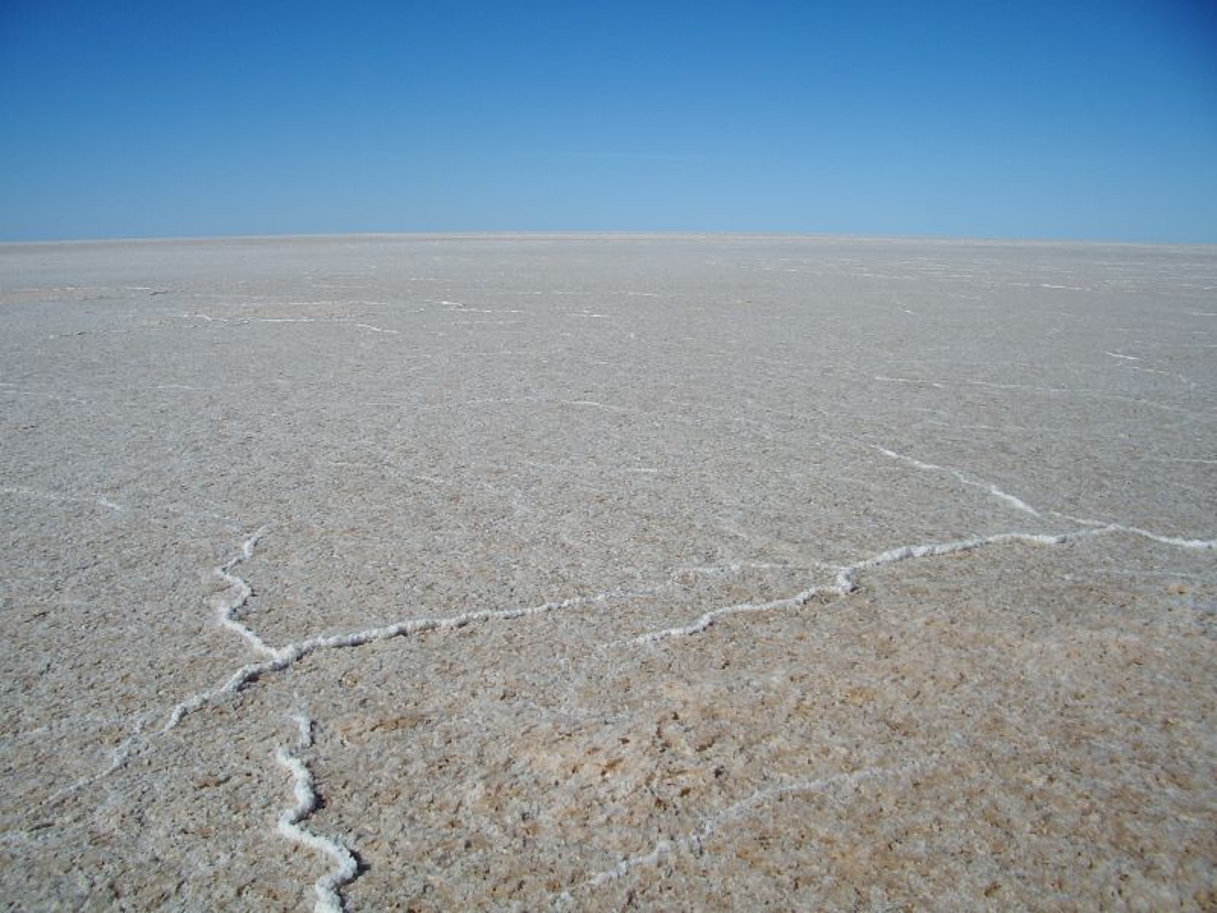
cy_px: 456
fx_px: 1231
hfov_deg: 52.6
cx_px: 608
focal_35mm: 35
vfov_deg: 40.7
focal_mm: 5.8
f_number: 4.3
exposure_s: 1/1000
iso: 50
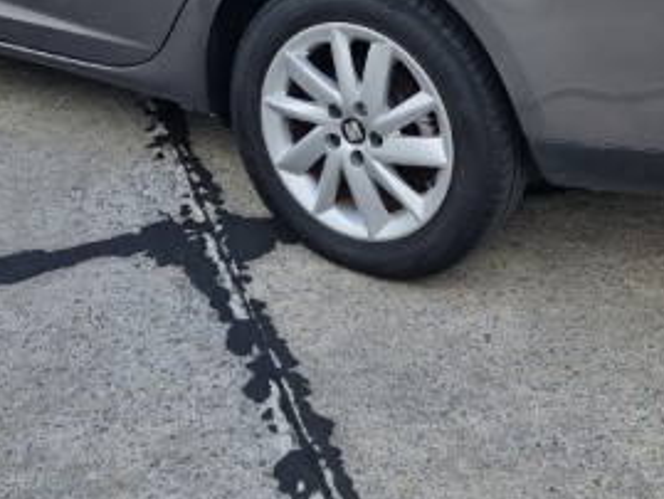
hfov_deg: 33.8
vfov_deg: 23.6
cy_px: -86
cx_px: 309
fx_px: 1094
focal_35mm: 57
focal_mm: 6.7
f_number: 1.8
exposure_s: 1/283
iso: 50
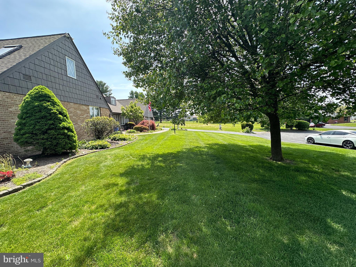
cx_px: 178
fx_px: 144
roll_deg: +2.3
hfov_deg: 102.1
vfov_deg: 85.7
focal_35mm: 14
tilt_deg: -4.7
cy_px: 134
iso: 40
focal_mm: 2.22
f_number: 2.2
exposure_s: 1/569
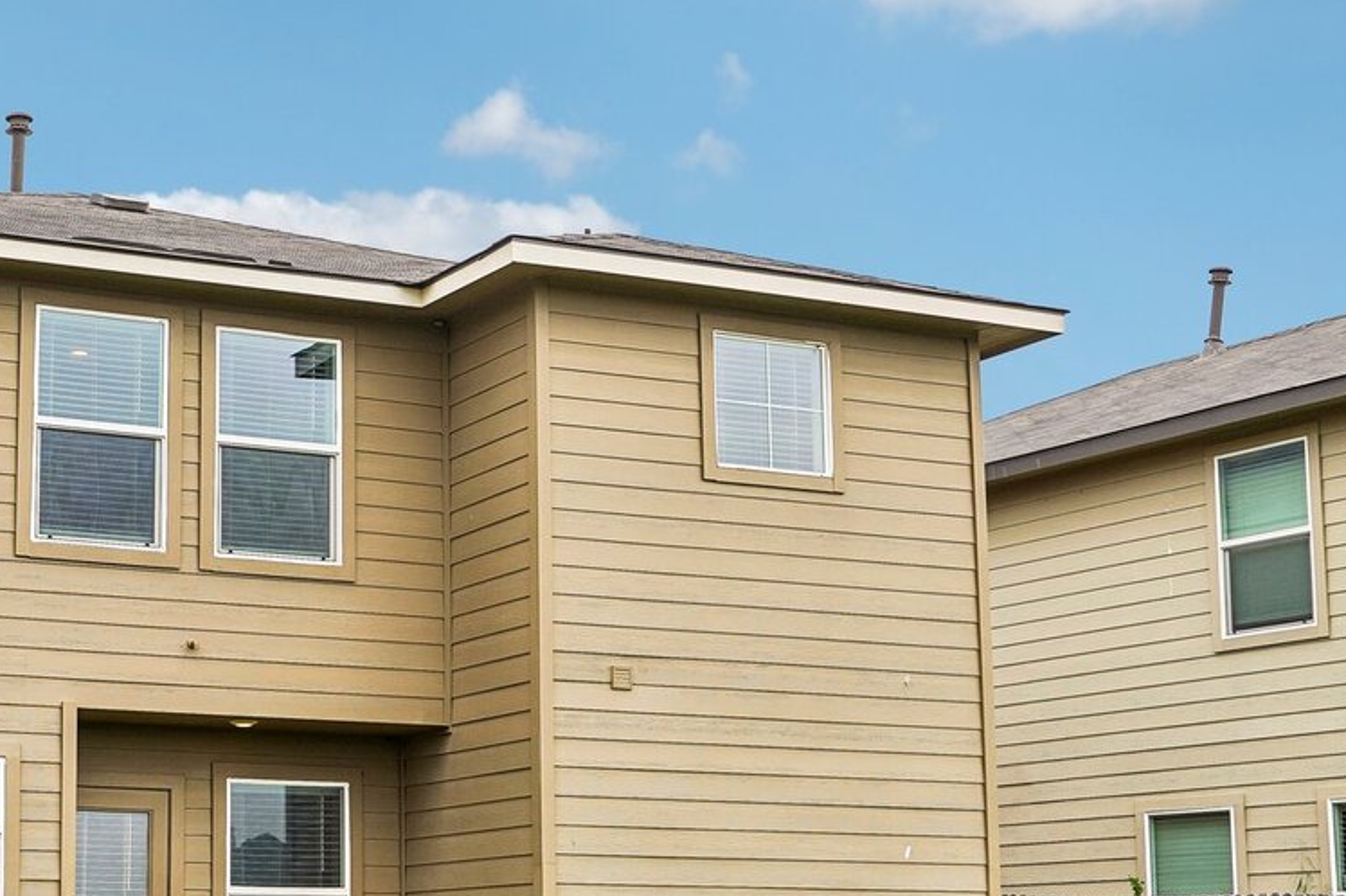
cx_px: 225
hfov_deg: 30.1
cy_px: 648
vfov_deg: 20.8
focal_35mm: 65
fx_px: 2429
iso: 100
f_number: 8
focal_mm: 30
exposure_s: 1/200
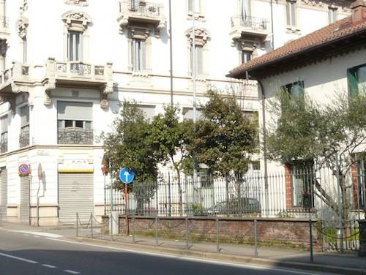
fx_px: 561
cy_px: 138
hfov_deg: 36.1
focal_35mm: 53
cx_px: 183
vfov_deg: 27.6
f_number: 8
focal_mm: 5.4
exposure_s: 1/125
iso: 100
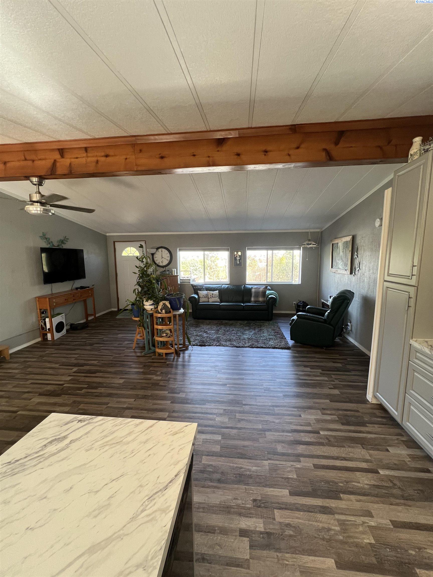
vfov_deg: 106.2
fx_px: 217
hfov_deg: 89.9
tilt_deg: -7.6
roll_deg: +0.9
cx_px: 216
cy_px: 288
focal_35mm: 13
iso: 160
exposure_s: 1/120
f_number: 1.8
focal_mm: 1.57
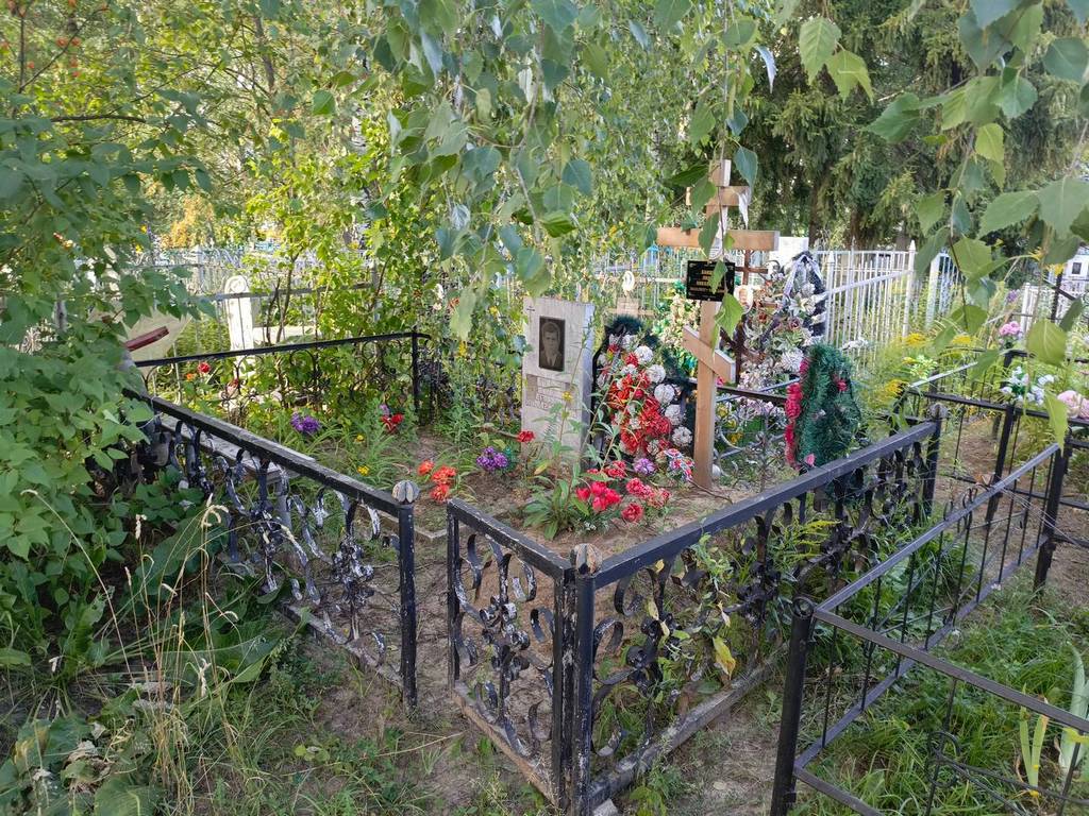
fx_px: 786
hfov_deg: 69.4
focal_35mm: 25
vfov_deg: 54.9
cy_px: 408
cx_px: 544
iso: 160
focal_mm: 4.76
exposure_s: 1/50
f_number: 1.69
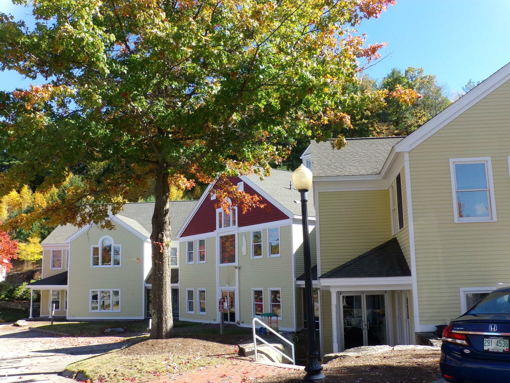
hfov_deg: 55.4
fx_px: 486
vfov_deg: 42.9
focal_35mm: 33
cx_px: 255
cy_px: 192
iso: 100
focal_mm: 5.9
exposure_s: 1/90
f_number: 7.99
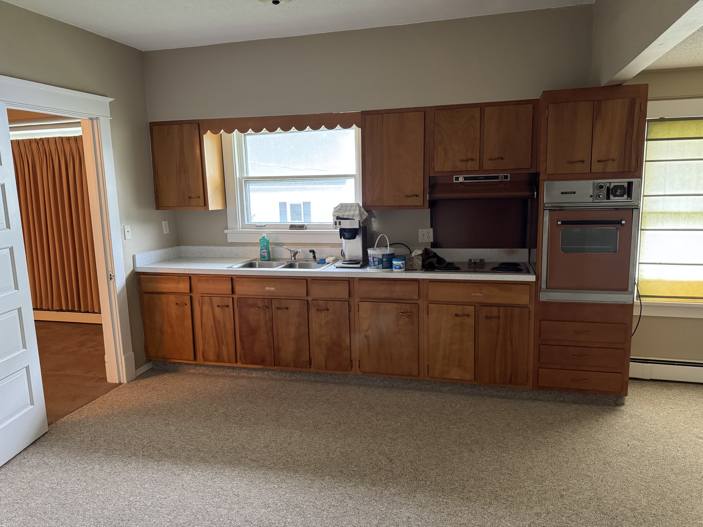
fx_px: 487
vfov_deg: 56.8
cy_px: 264
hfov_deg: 71.6
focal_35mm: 24
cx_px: 352
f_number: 1.78
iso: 640
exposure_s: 1/60
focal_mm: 6.76
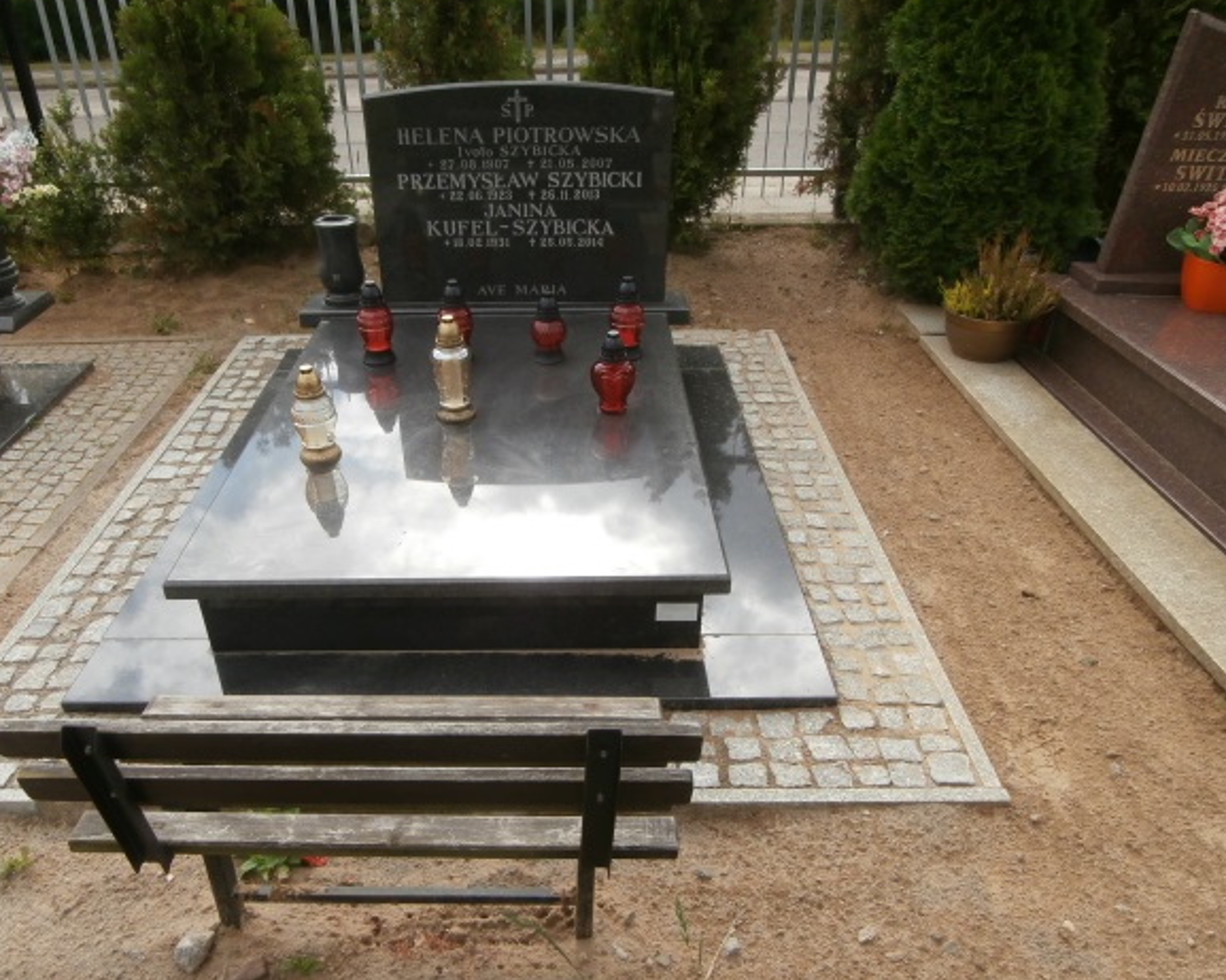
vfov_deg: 54.9
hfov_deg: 65.9
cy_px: 478
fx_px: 943
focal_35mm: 26
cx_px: 561
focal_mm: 4.2
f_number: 3
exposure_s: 1/500
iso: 100
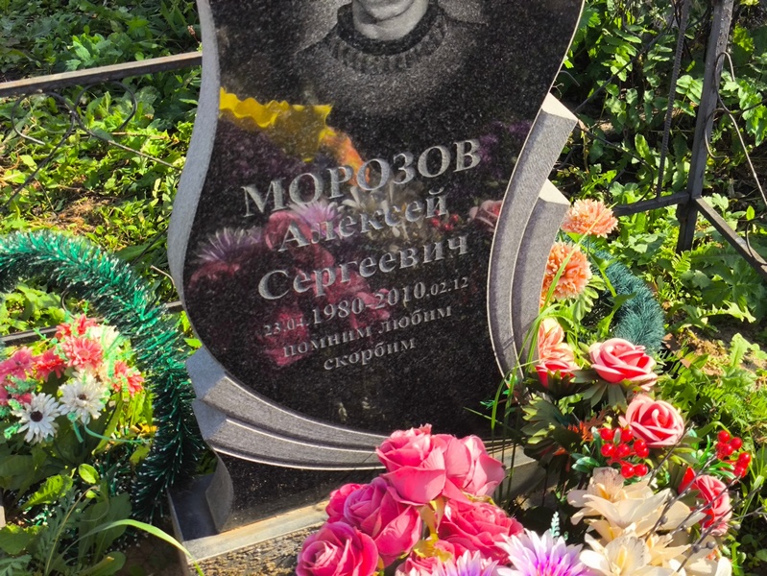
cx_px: 384
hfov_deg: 38.2
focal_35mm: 50
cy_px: 288
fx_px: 1108
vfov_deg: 29.1
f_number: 1.7
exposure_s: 1/601
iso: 50
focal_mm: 4.71
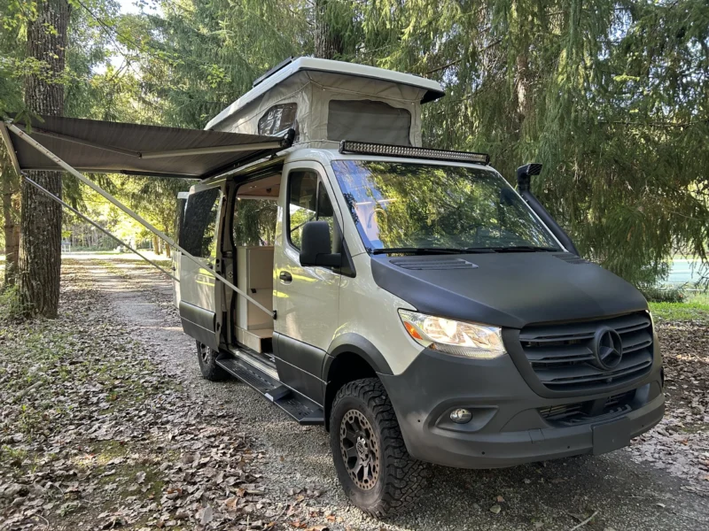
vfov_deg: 53.1
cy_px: 266
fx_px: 533
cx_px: 354
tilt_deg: -2.1
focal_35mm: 26
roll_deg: -0.8
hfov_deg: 67.3
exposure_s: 1/121
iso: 125
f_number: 1.5
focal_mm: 5.7
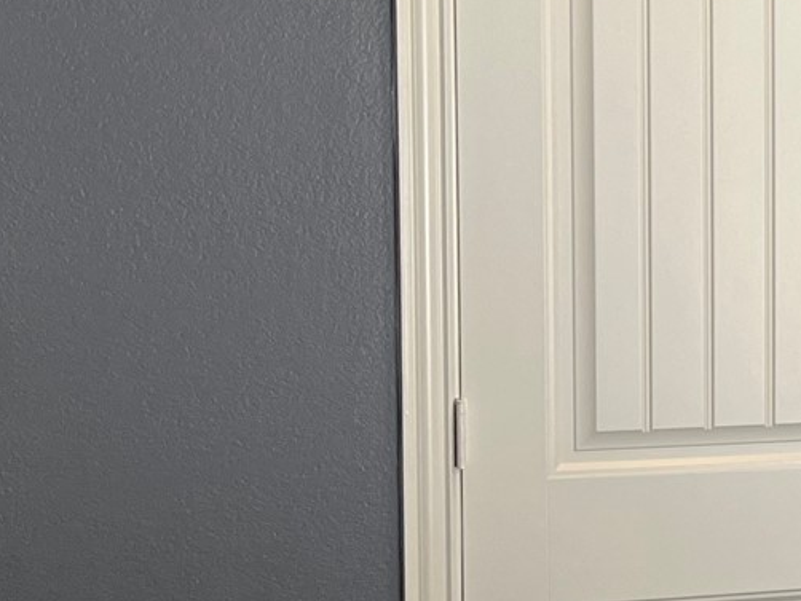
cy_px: 257
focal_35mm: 106
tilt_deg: -5.4
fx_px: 2454
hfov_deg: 15.6
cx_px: 1476
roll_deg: -1.5
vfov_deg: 14.0
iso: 125
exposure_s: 1/120
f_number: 1.6
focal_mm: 5.1
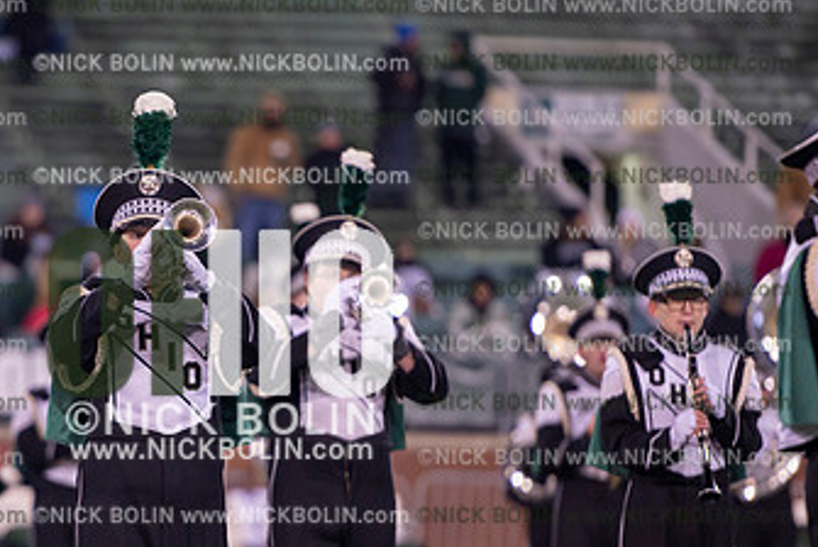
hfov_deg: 5.9
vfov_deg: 4.0
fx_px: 7869
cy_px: 346
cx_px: 220
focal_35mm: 346
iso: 2500
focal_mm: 200
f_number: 2.8
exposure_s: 1/1250
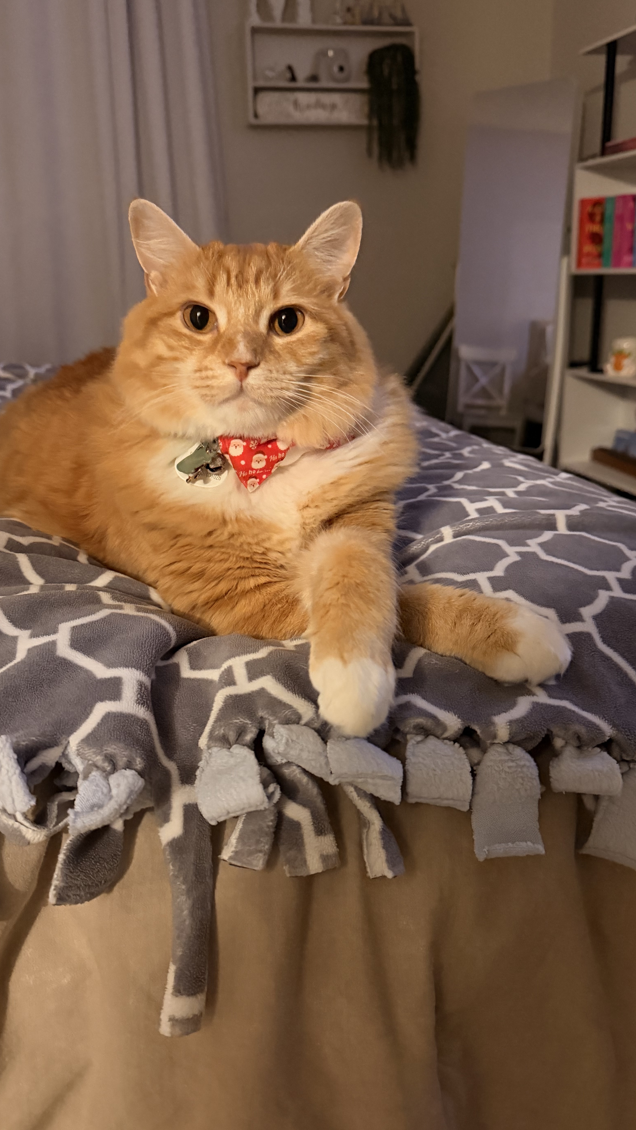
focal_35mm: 27
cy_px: 556
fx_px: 809
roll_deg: +2.7
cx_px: 284
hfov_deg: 42.8
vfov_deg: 69.9
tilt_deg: -17.4
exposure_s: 1/30
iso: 1000
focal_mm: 6.76
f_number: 1.78
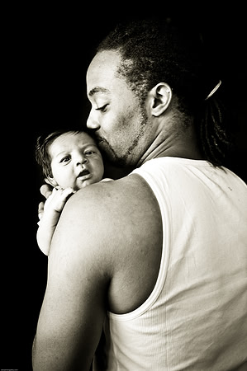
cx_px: 124
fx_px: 418
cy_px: 186
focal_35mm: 40
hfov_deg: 32.9
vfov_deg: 48.0
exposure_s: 1/40
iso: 200
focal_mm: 27
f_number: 2.8
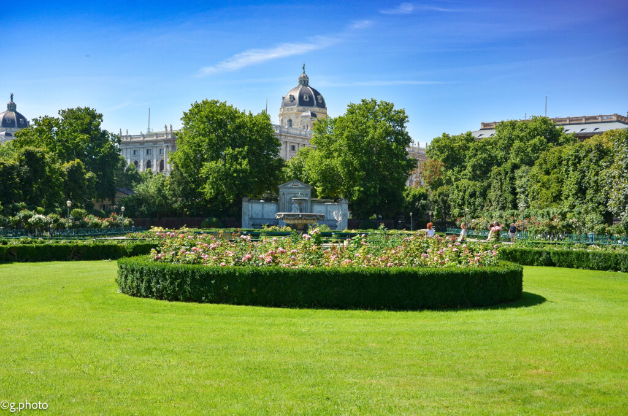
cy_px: 208
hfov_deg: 37.9
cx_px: 314
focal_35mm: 52
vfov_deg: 25.6
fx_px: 914
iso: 125
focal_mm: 35
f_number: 7.1
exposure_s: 1/500
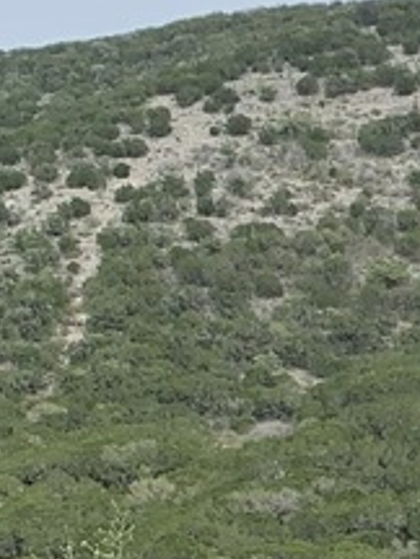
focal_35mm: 130
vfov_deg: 14.8
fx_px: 2103
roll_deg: +3.6
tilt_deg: -12.5
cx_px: 959
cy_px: 600
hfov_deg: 10.1
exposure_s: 1/1490
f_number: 1.8
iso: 25
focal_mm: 4.25
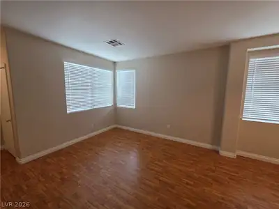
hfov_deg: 106.2
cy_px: 104
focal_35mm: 13
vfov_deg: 89.9
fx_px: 105
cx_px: 140
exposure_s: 1/120
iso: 320
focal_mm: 2.2
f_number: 1.9
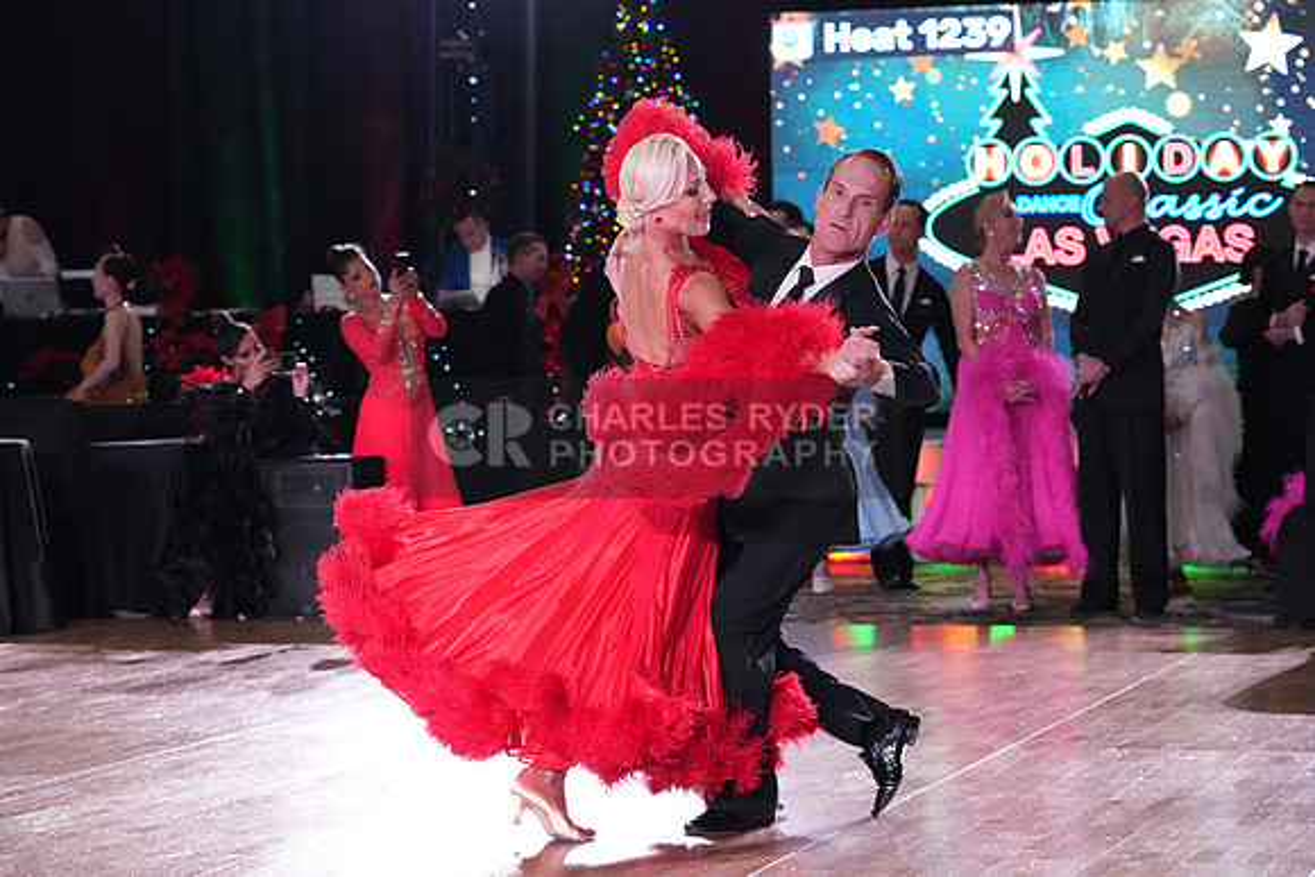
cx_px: 658
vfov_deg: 13.0
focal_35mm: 105
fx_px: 3836
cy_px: 438
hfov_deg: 19.5
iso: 5000
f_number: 5.6
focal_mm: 105
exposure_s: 1/320
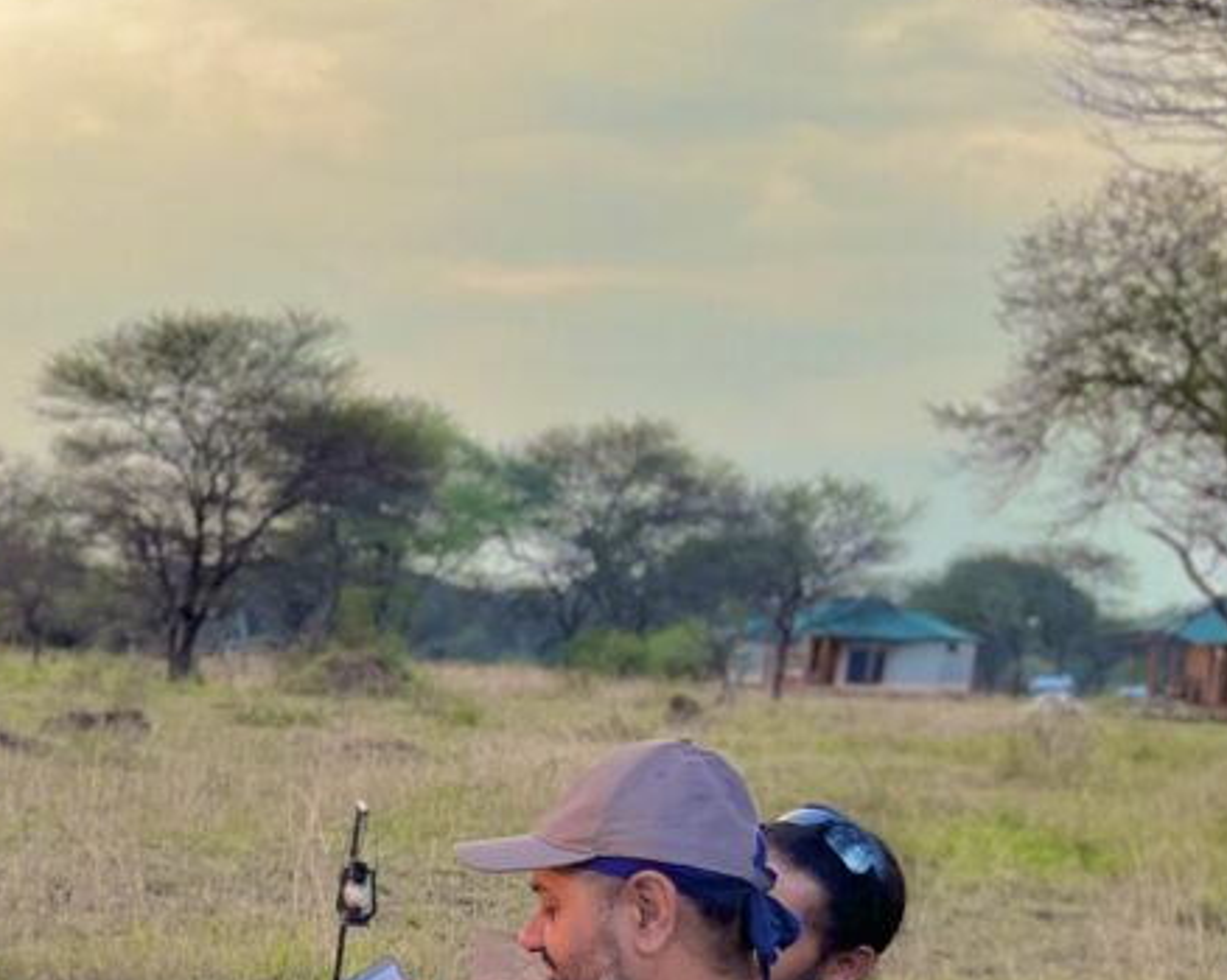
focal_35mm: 89
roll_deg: -2.9
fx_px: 3231
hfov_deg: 18.2
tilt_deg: -7.1
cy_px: 966
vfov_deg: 16.9
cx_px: -798
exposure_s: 1/122
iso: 50
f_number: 1.6
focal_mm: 5.1
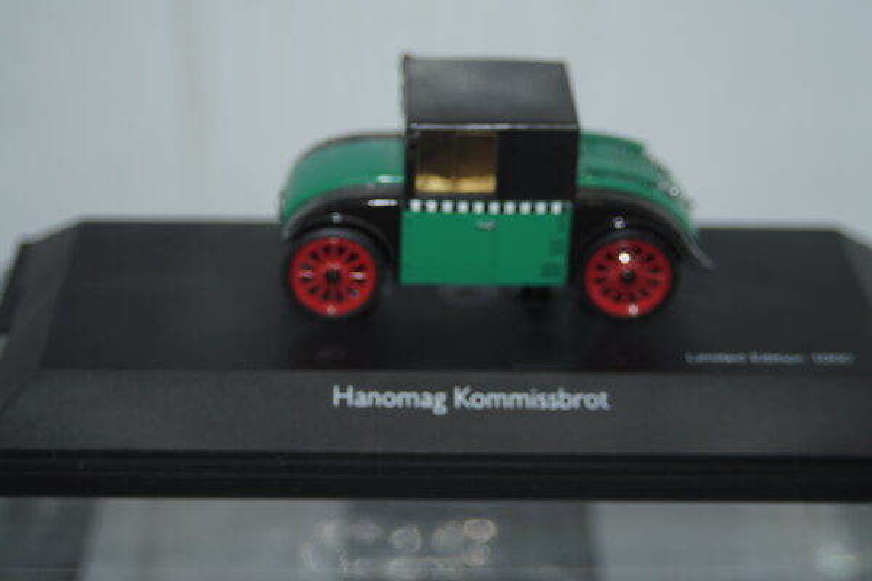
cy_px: 290
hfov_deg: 22.6
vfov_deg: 15.2
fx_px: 2180
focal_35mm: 90
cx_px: 436
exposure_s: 1/60
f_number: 5.6
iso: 200
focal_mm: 60
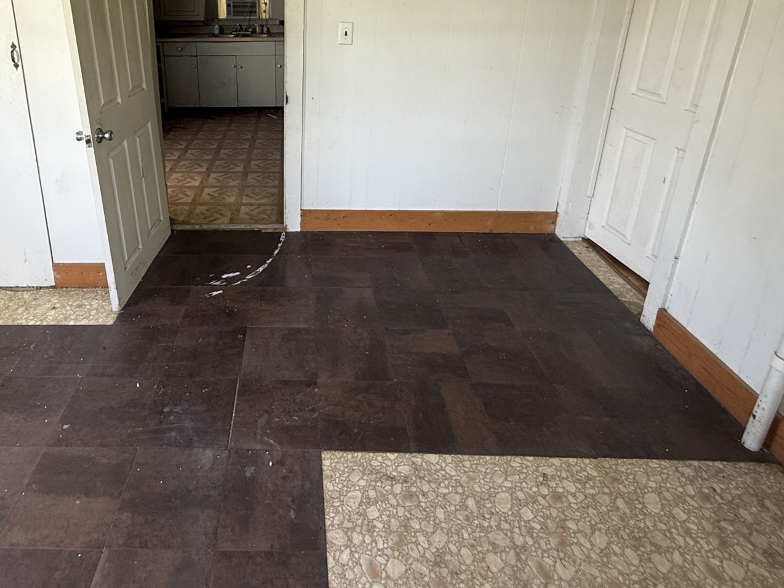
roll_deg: -1.0
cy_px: 135
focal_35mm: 22
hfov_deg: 75.0
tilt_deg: -17.3
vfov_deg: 57.4
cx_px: 293
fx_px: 498
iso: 100
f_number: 2.2
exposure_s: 1/99
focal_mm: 2.22
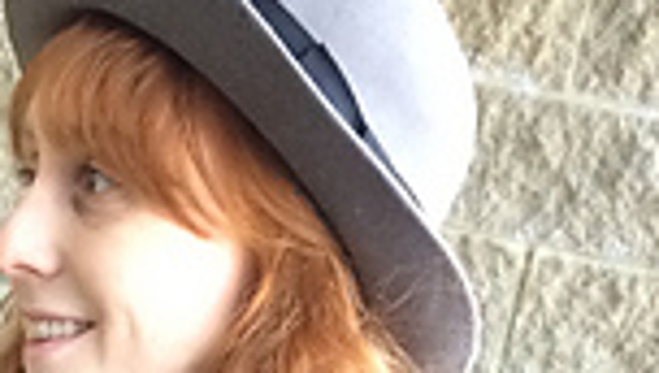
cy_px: 1171
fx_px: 2327
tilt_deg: -18.8
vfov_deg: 7.8
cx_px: 61
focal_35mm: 133
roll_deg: -10.7
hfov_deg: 15.9
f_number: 2.2
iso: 200
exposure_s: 1/30
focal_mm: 4.15
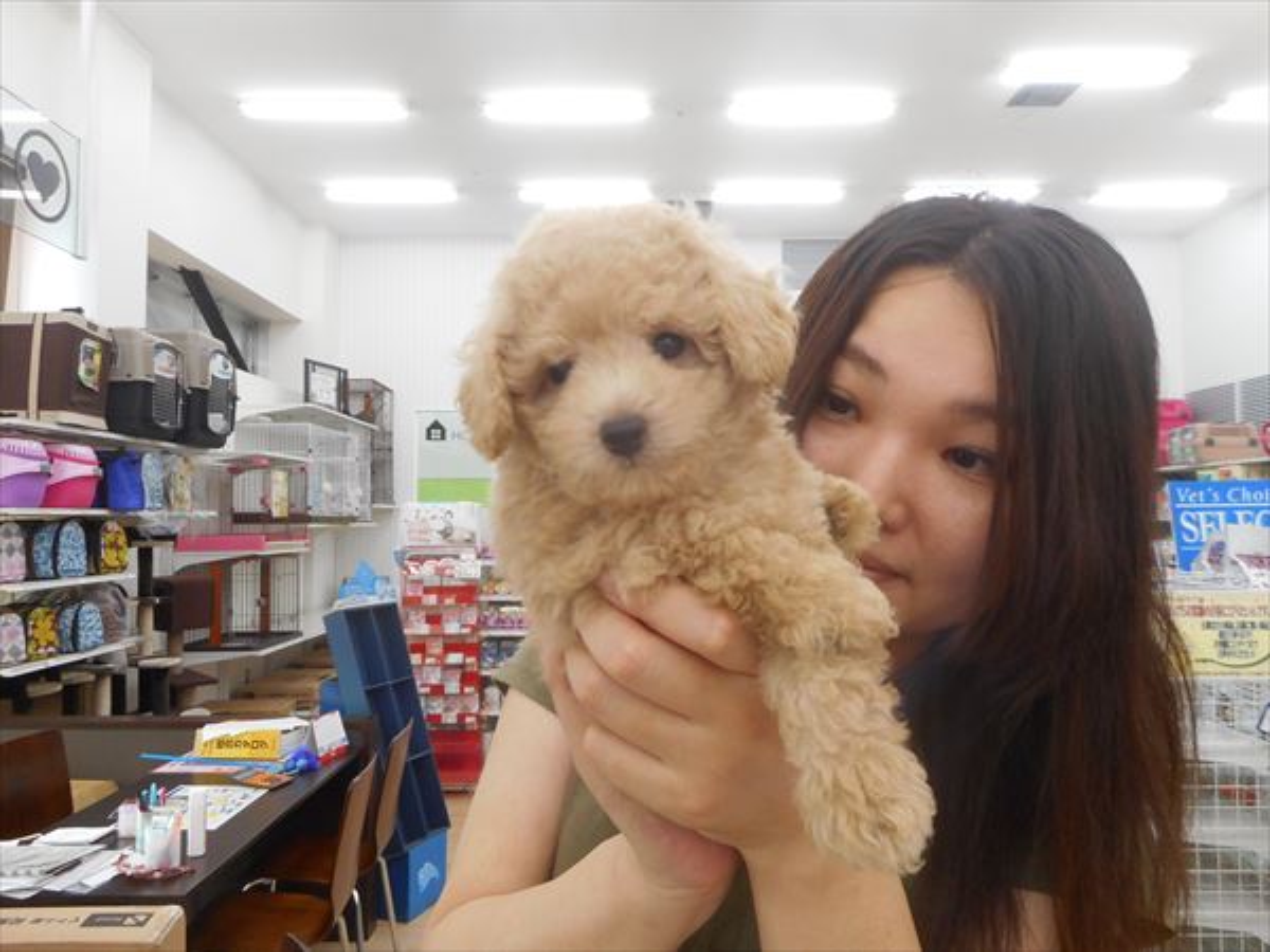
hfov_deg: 69.4
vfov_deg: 54.9
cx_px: 635
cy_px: 476
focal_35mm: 25
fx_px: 917
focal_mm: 4.5
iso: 200
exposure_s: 1/30
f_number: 3.7
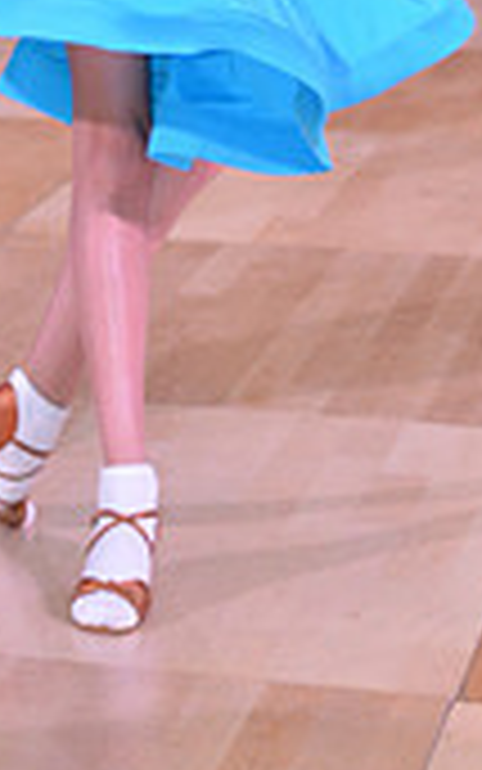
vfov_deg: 11.7
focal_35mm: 173
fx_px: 3633
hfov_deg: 7.5
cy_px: -279
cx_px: -106
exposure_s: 1/250
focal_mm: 50
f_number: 5.6
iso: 1600
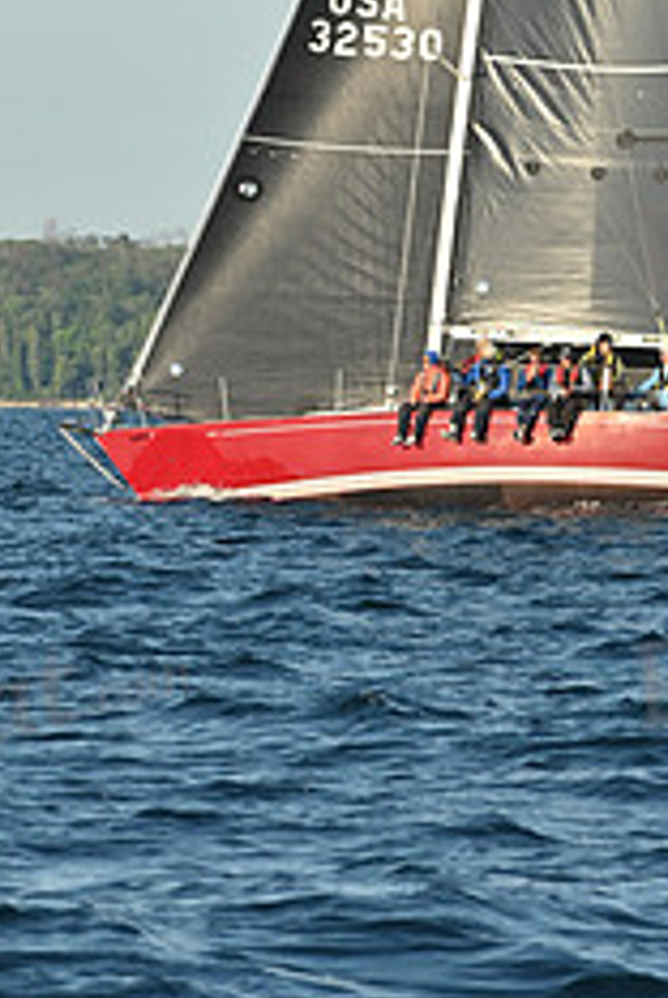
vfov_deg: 4.1
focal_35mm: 497
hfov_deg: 2.8
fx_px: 13791
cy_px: 21
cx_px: 413
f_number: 14
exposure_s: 1/1000
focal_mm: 200
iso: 800
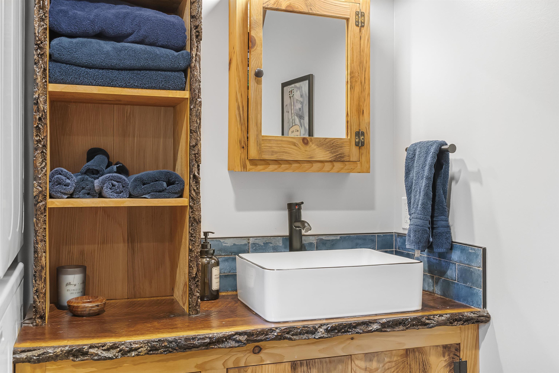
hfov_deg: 53.1
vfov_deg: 36.9
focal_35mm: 36
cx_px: 280
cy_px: 186
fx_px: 559
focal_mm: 36
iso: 2500
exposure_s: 1/15
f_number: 5
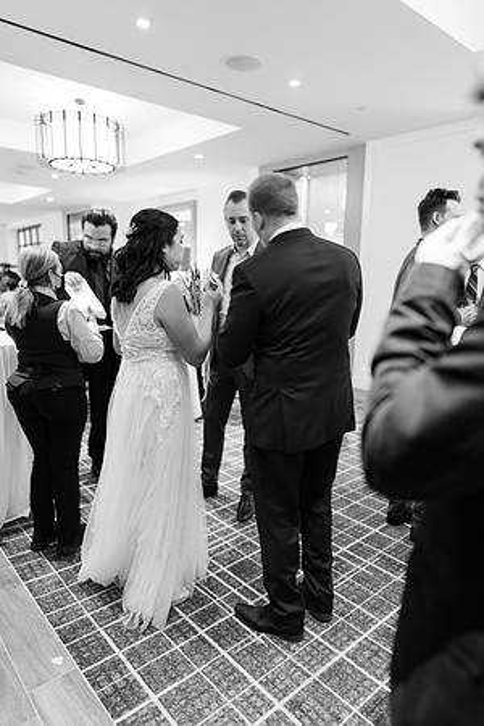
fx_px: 484
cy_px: 363
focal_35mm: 24
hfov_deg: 53.1
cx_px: 242
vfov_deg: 73.7
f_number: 1.4
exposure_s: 1/30
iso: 500
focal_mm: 24
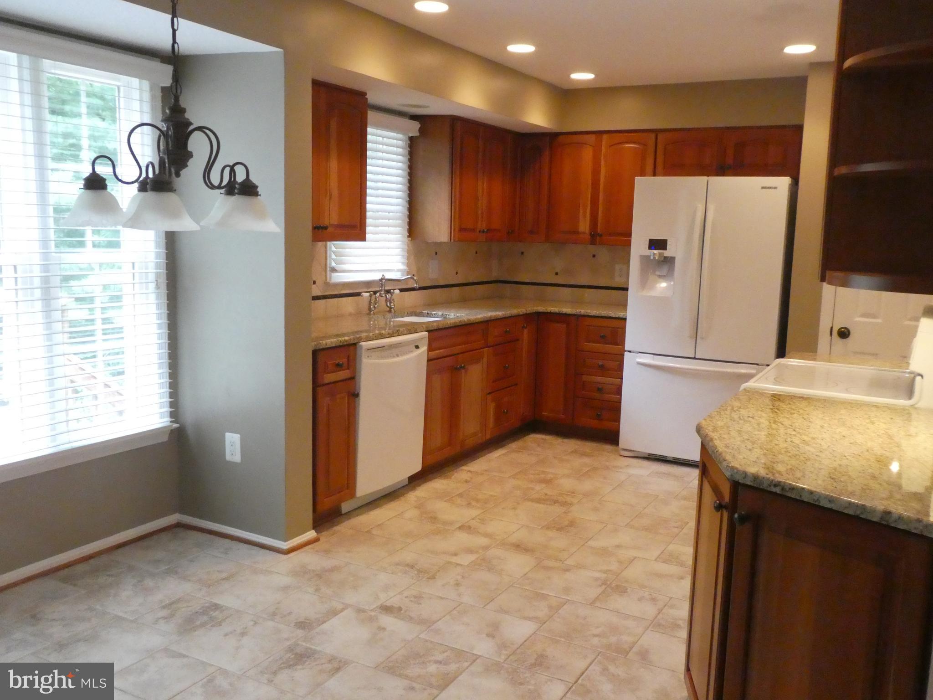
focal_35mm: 31
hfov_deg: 58.4
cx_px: 466
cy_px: 350
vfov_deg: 45.4
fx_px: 836
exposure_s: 1/80
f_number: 3.5
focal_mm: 5.4
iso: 1600
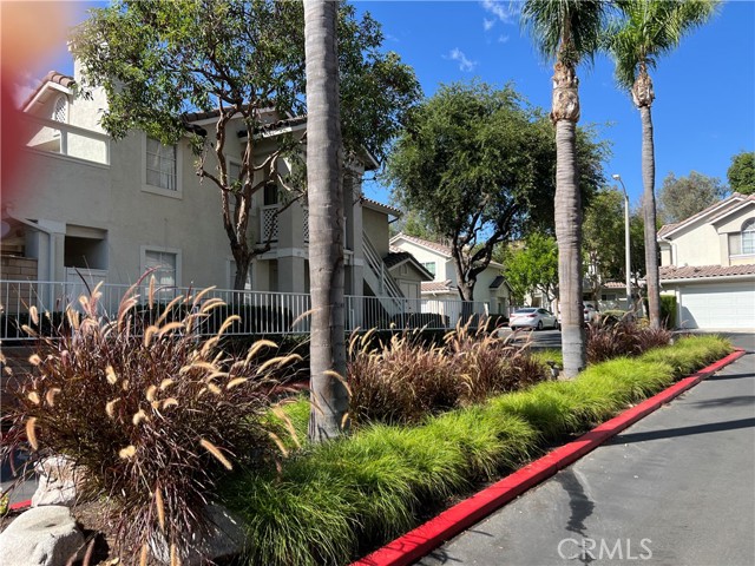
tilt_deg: +4.2
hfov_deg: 67.3
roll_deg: +0.7
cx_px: 378
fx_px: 567
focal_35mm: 26
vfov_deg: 53.1
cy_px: 283
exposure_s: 1/1869
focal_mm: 5.7
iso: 50
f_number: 1.5
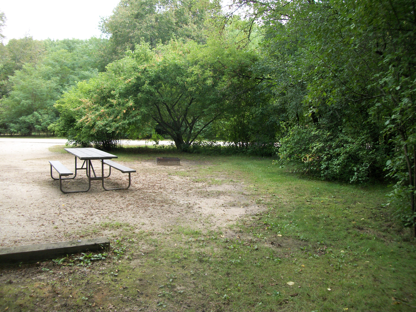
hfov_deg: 56.8
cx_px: 208
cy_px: 156
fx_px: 385
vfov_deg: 44.2
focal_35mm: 32
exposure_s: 1/125
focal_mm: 5.7
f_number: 2.9
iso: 80
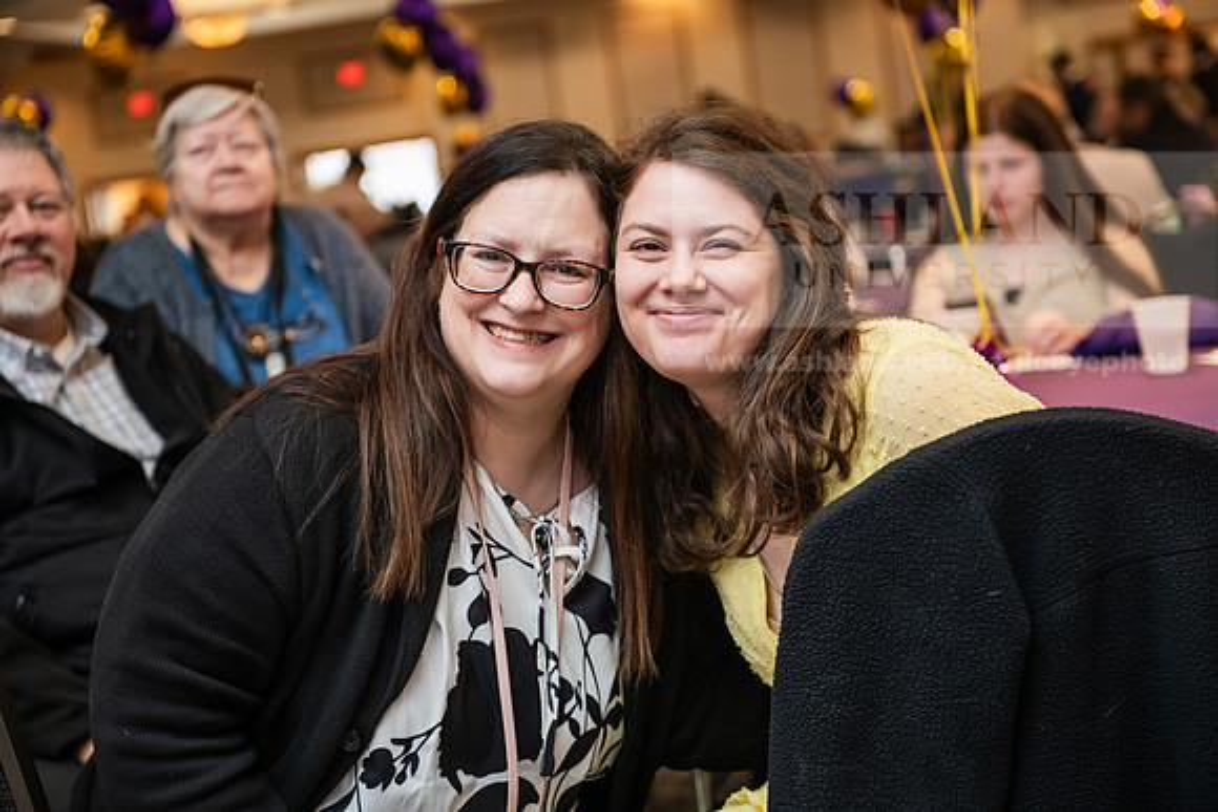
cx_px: 609
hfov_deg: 28.8
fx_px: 2369
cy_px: 406
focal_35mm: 70
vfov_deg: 19.5
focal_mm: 70
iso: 2000
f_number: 3.5
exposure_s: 1/200
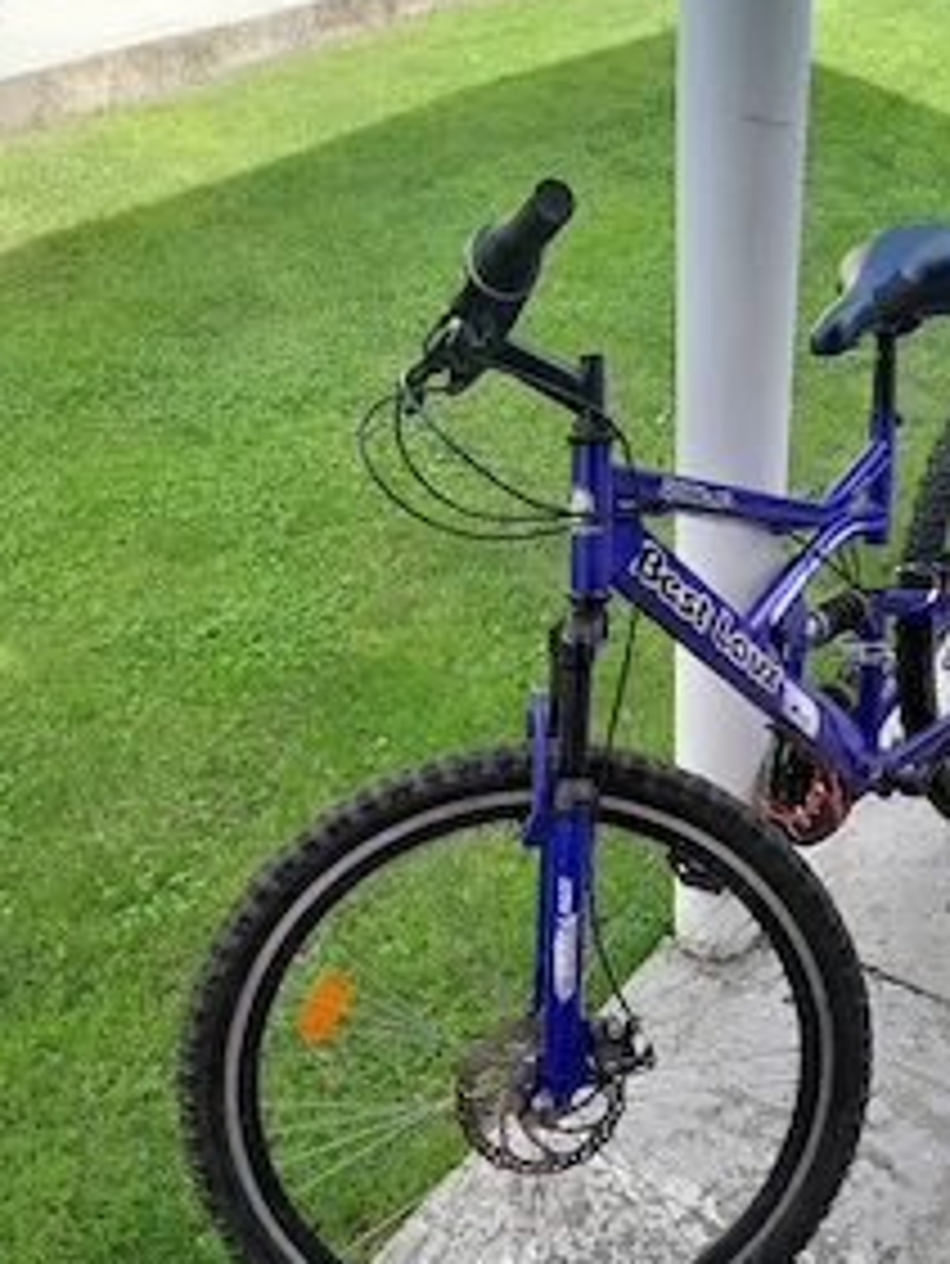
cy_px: 841
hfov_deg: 38.4
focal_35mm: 37
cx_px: 599
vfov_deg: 49.3
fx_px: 1353
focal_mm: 3.98
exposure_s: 1/100
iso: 40
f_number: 1.8
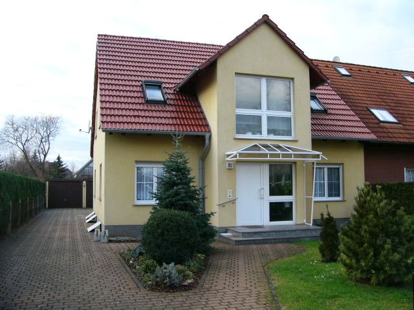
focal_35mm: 35
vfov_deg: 40.7
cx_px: 207
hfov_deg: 52.6
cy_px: 155
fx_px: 419
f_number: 3.3
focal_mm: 4.6
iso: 50
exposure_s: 1/100
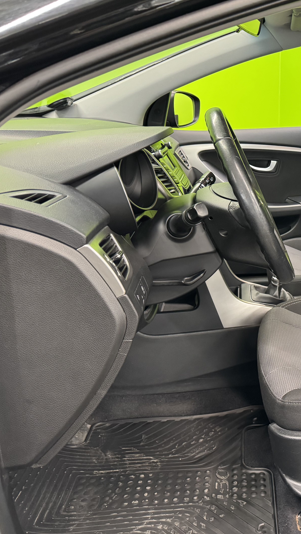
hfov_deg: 29.5
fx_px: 497
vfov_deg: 56.6
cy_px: 266
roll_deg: -3.6
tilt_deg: -18.3
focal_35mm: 35
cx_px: 352
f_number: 1.78
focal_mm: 6.76
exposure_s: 1/50
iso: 640
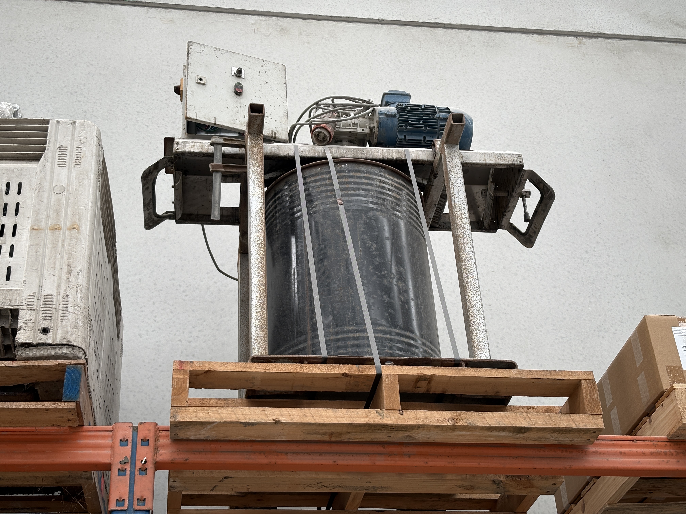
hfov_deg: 36.8
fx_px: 1031
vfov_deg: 28.0
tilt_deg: +33.9
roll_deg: +4.9
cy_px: 257
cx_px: 343
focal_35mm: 52
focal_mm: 5.96
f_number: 1.6
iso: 25
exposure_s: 1/121
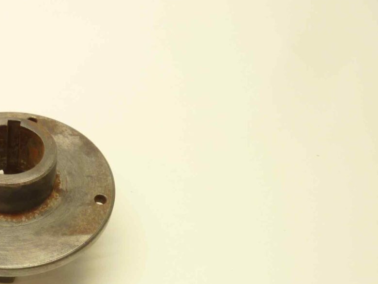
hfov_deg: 36.6
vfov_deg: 29.3
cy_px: 245
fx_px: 524
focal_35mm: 48
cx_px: 23
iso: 80
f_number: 3.3
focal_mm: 4.1
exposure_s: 1/15
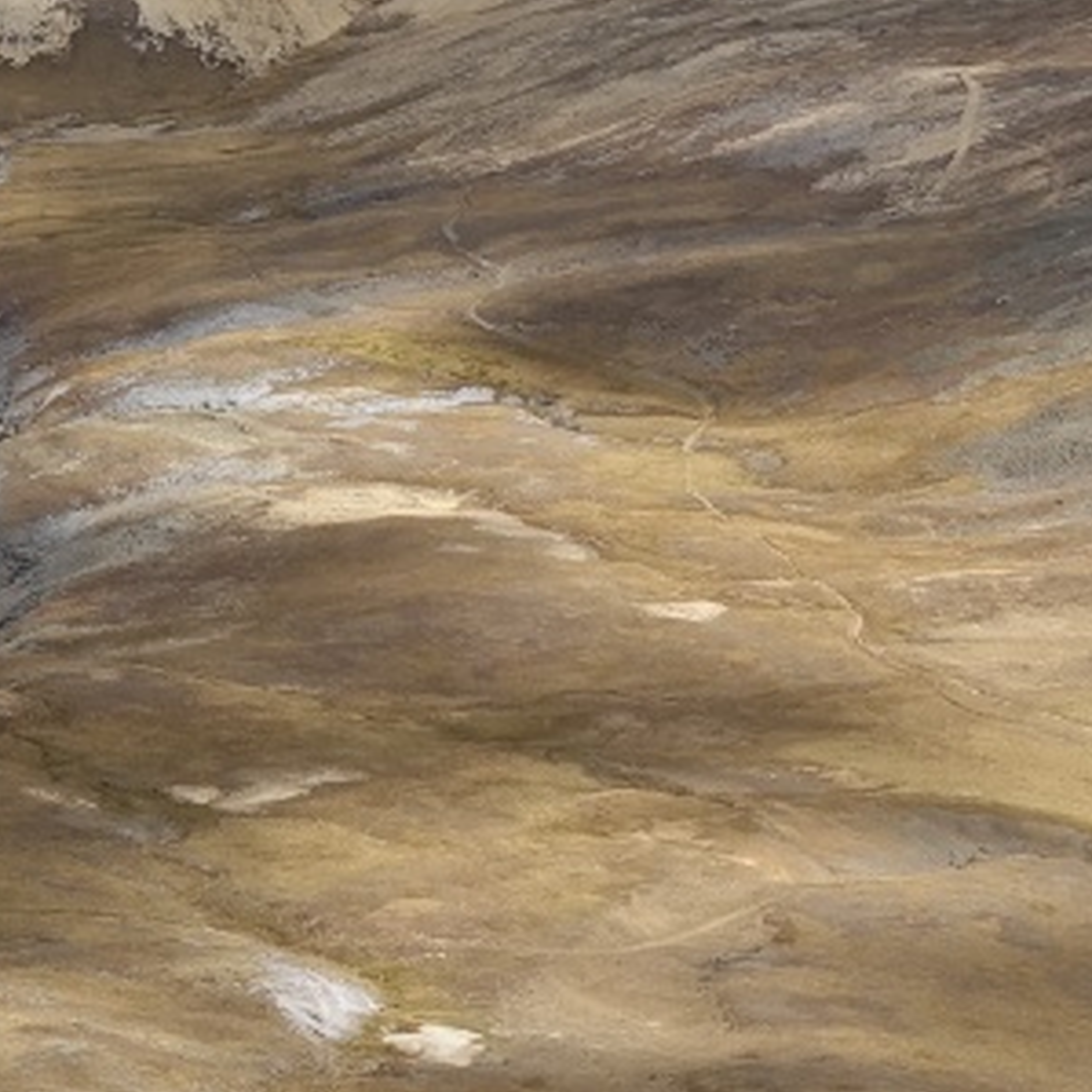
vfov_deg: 15.4
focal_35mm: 109
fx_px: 3890
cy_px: -226
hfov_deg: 14.7
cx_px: -632
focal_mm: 8.8
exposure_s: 1/500
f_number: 5.6
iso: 125
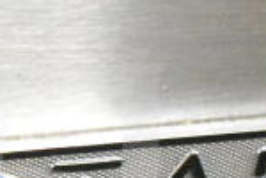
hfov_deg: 6.1
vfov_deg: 4.1
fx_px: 2483
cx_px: 5
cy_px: 204
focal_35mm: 336
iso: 22800
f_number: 5.6
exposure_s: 1/100
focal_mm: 55
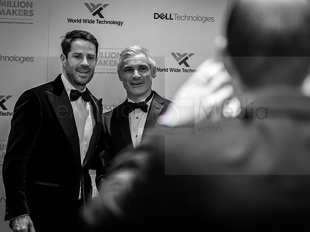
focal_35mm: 94
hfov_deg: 20.9
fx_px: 842
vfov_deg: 15.7
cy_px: 115
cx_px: 165
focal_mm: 84
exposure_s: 1/100
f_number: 2.8
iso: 5000
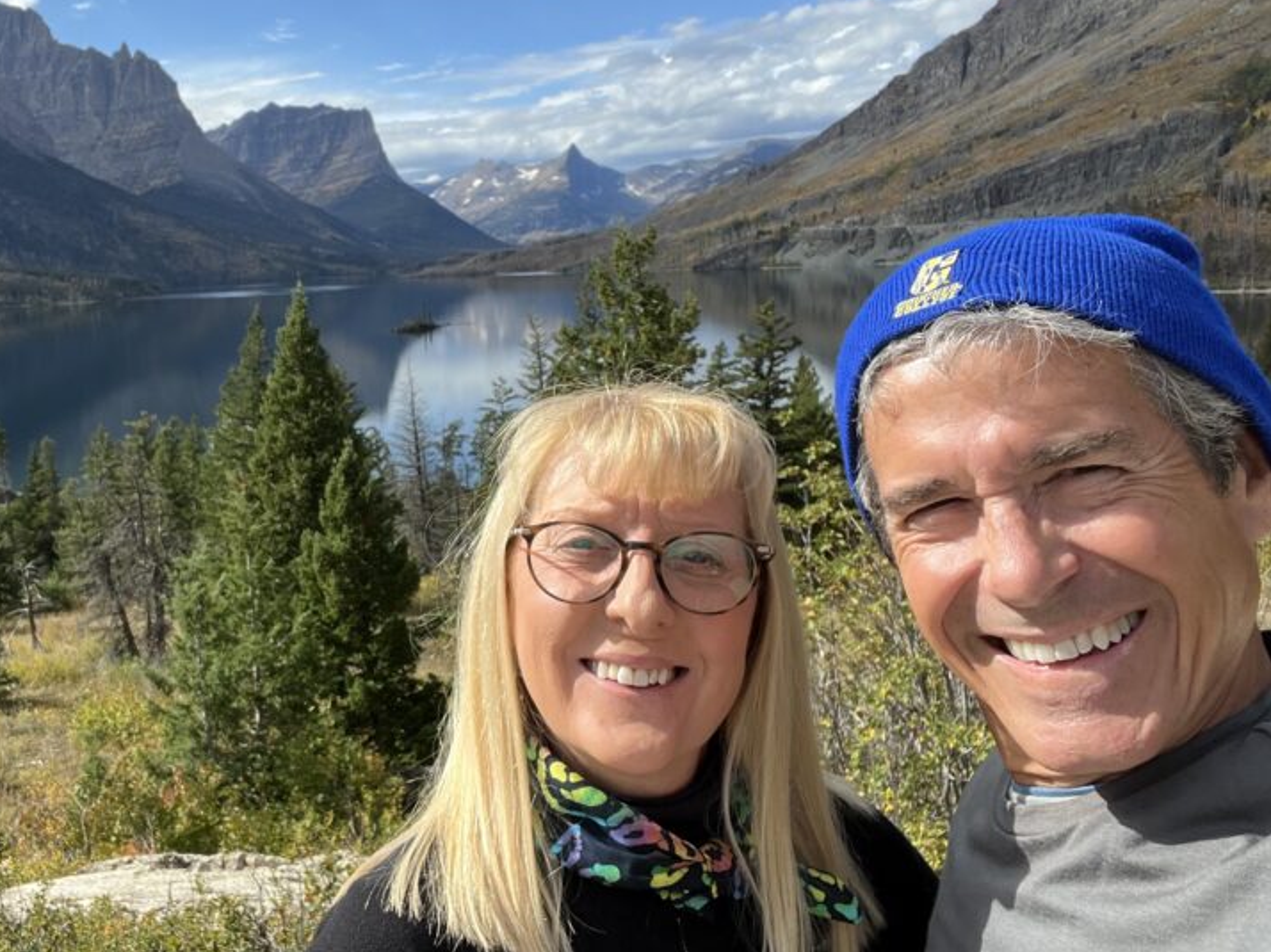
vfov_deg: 42.9
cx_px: 390
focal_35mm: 33
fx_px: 1211
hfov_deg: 53.9
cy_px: 441
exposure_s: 1/1101
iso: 32
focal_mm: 2.71
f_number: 2.2
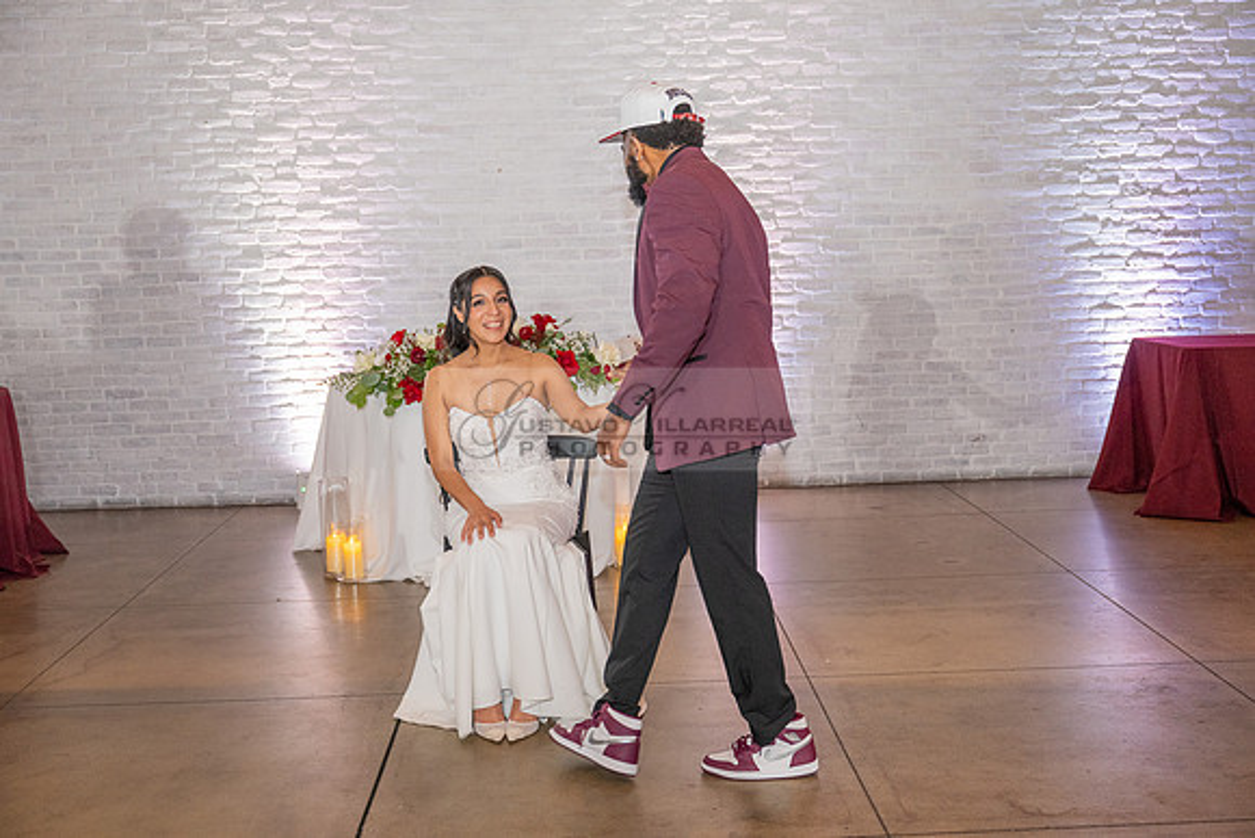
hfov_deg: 46.4
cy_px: 419
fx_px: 1464
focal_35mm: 42
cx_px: 628
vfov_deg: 31.9
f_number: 3.5
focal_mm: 42
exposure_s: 1/200
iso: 2000
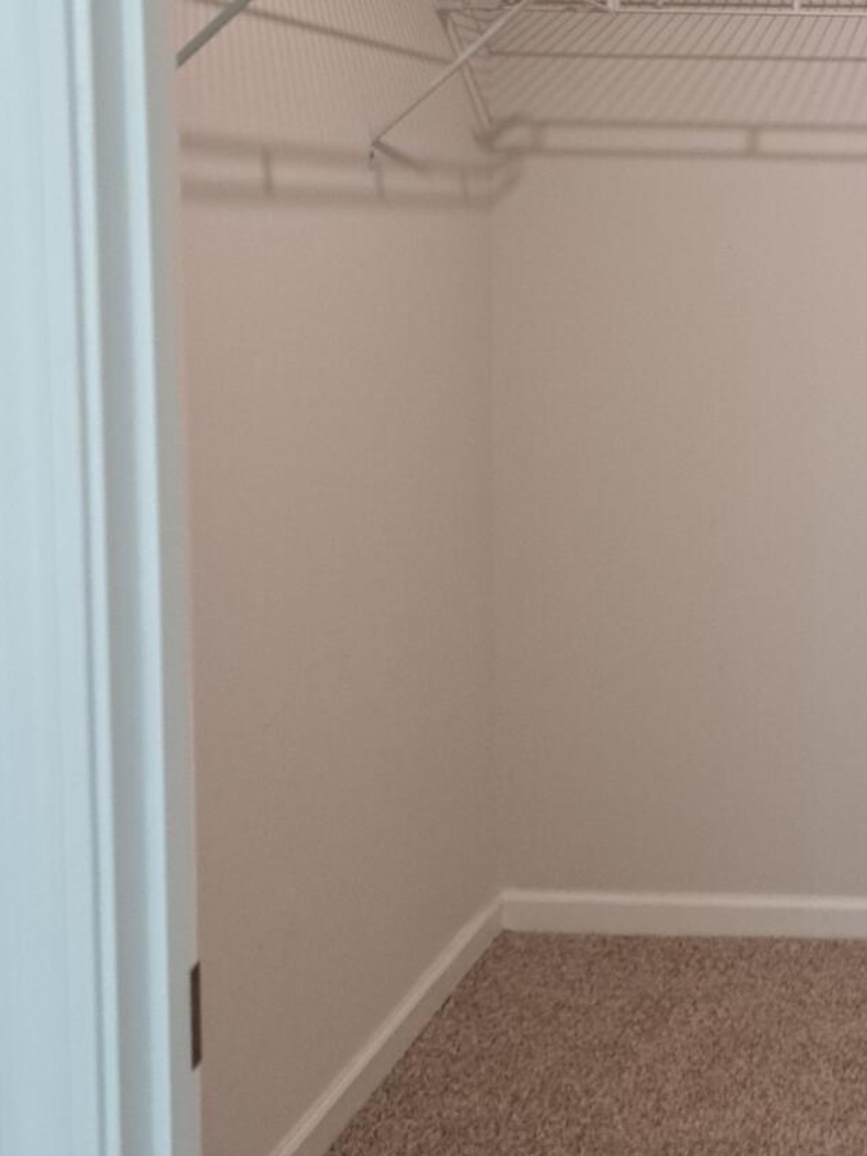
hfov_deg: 23.9
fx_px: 1937
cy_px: 402
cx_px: 907
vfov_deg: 33.0
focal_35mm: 58
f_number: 1.8
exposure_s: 1/60
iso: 200
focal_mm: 5.23
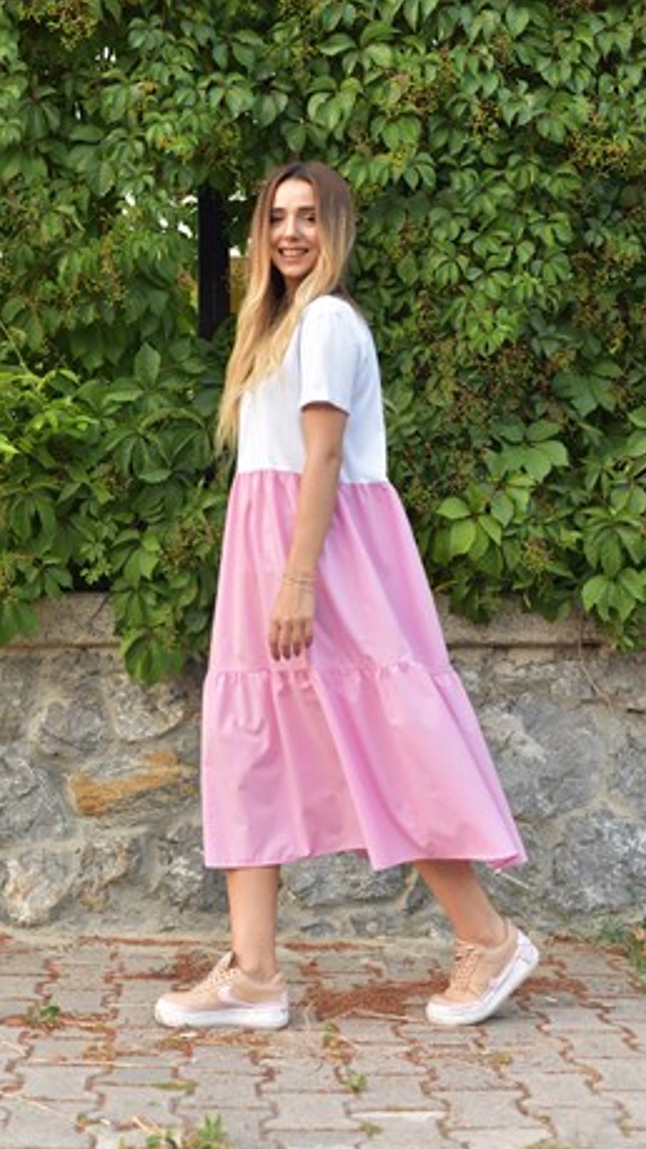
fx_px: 1615
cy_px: 573
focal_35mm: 53
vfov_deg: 39.2
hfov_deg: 22.6
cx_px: 265
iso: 1000
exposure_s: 1/320
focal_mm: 50
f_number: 4
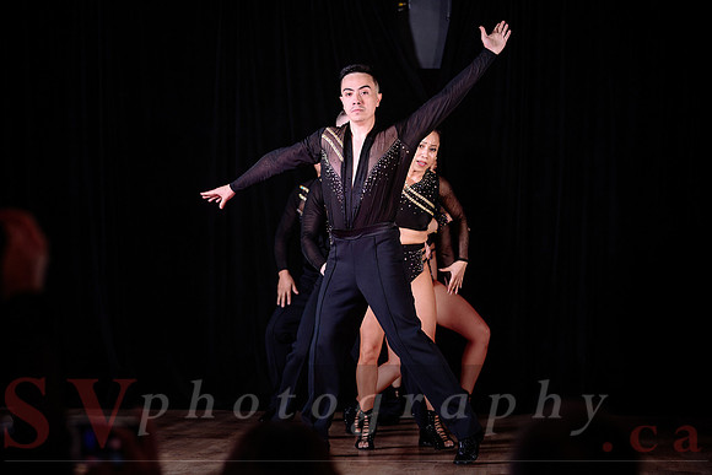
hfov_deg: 18.5
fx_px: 2182
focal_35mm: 110
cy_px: 222
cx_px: 365
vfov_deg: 12.4
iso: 400
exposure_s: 1/200
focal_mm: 90
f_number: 3.2
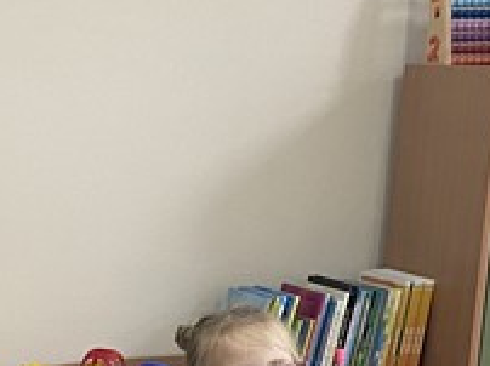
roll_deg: +1.5
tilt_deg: -16.2
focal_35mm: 132
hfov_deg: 12.9
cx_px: -509
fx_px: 1866
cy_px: 582
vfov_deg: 10.7
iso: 64
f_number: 1.8
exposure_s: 1/50
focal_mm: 4.25
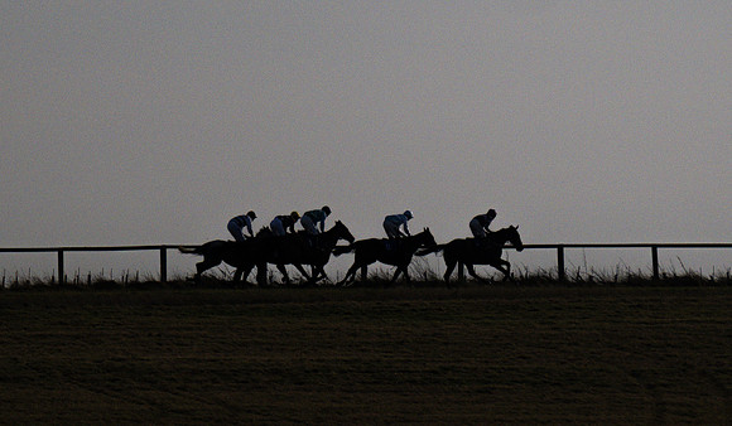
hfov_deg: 2.1
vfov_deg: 1.2
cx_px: 542
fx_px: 19676
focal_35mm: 1005
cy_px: 43
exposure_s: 1/16000
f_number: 4
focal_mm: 280
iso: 400
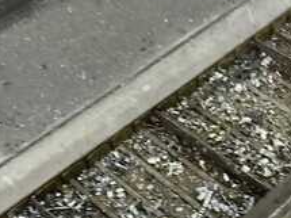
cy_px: 153
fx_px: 681
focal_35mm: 81
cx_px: 120
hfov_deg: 24.1
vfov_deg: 18.1
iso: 250
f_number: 1.8
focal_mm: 3
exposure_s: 1/40
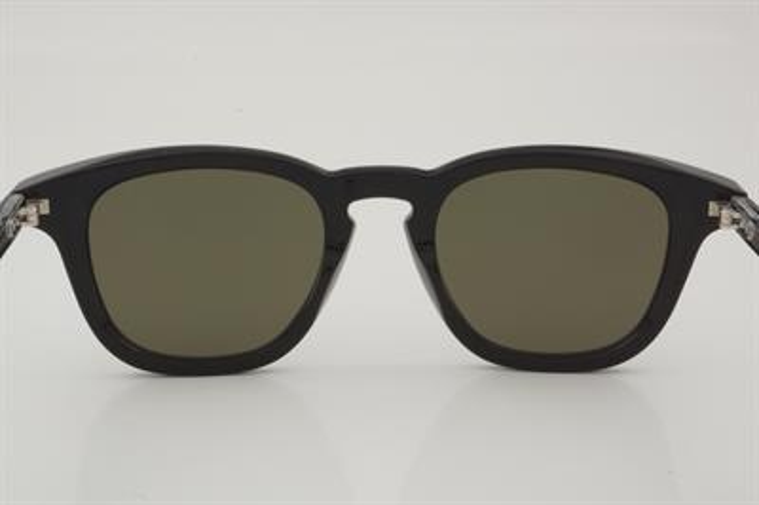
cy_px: 252
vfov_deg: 18.2
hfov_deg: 27.0
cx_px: 380
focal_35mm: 75
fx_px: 1580
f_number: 32
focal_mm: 50
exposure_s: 1/3
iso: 100
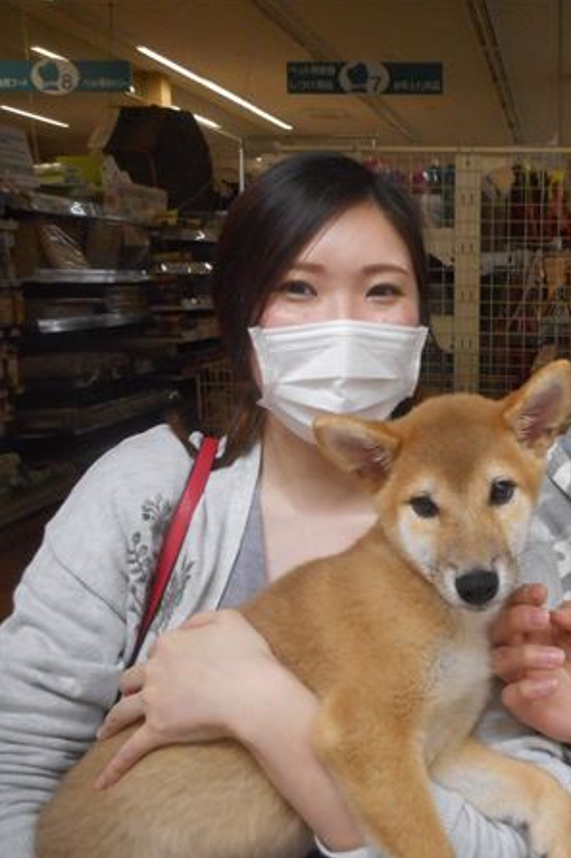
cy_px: 431
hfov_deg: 35.7
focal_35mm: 35
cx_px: 509
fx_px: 833
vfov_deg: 54.5
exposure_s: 1/25
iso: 400
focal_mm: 4.5
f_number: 3.7
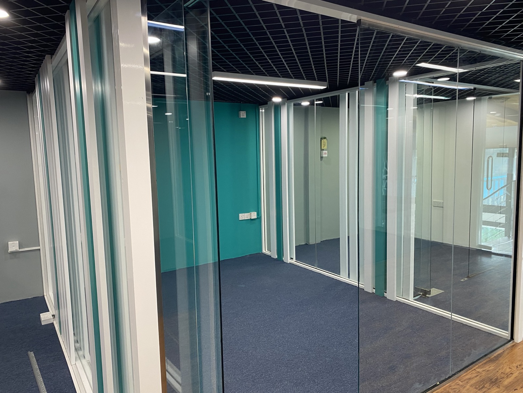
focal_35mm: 26
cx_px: 262
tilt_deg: -6.6
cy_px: 196
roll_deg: +1.8
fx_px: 393
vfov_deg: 53.1
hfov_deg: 67.3
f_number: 1.8
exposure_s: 1/50
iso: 80
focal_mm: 4.25
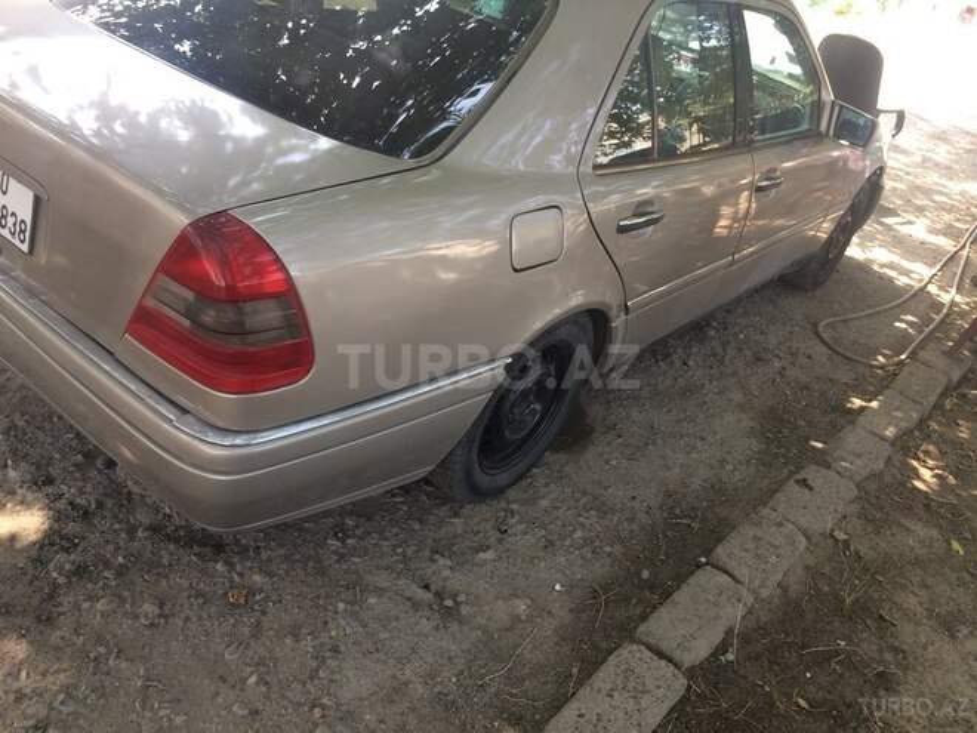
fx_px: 818
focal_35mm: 29
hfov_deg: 61.7
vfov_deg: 48.2
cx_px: 488
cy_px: 366
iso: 50
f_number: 2.2
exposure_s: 1/100
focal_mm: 4.15
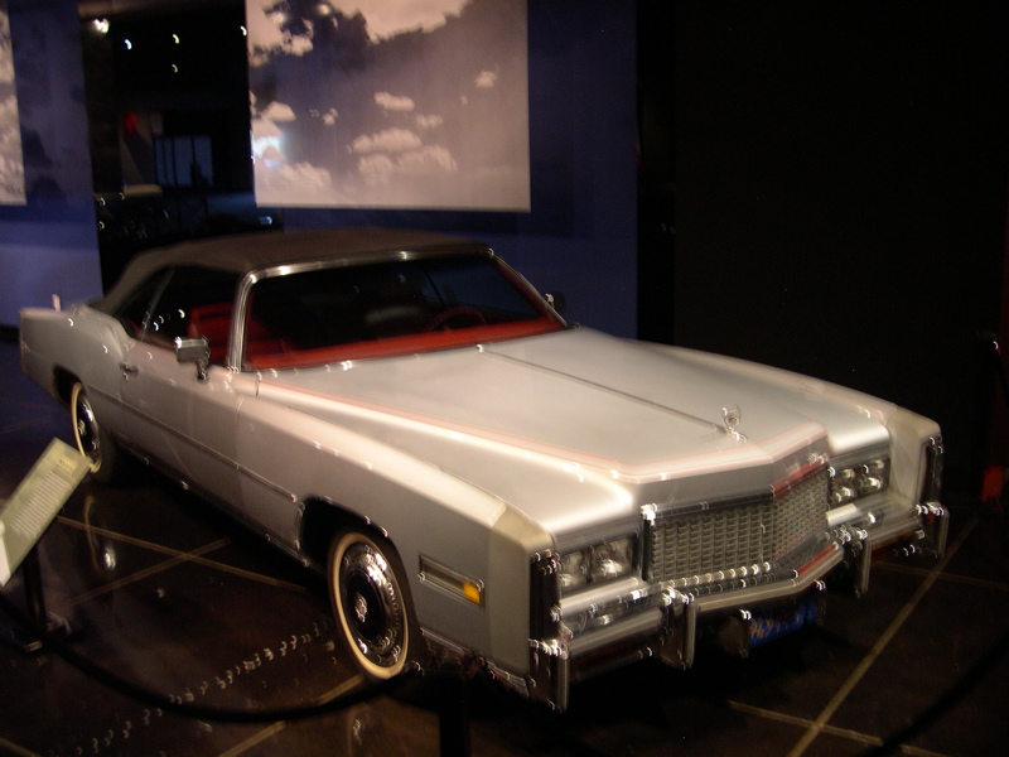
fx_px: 1108
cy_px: 378
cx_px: 504
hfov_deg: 49.0
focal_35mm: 38
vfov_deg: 37.7
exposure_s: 1/4.7
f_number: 2.8
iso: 185
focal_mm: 8
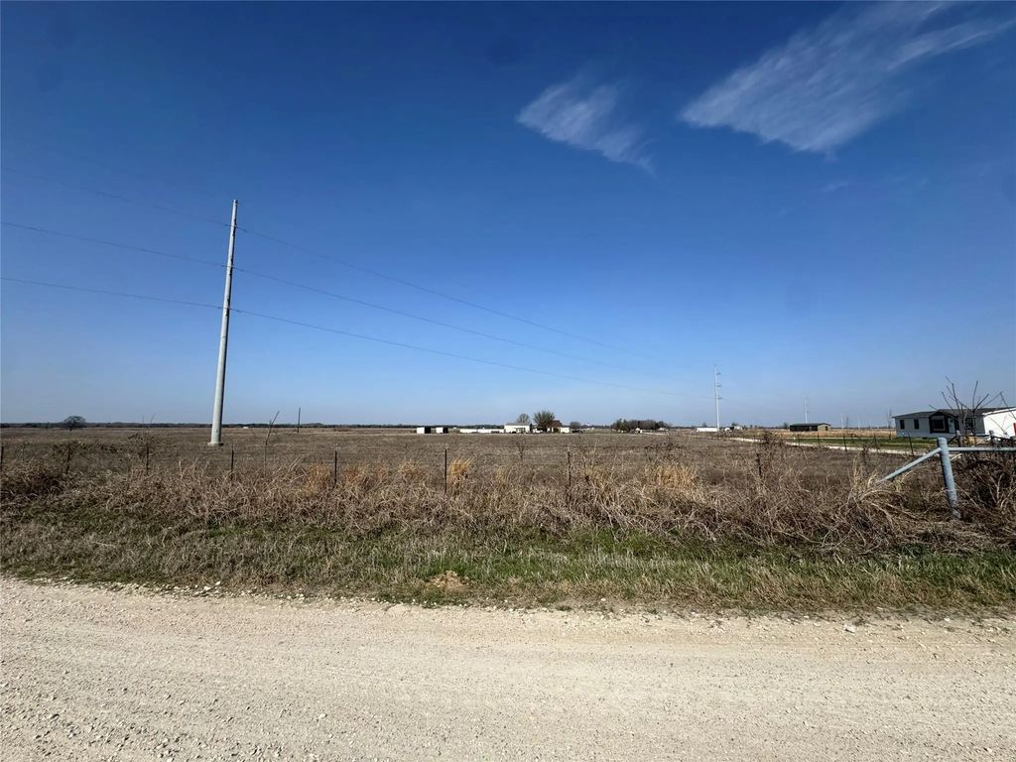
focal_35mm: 14
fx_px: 411
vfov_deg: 85.7
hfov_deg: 102.1
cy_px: 381
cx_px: 508
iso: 50
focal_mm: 2.22
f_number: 2.2
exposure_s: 1/3390
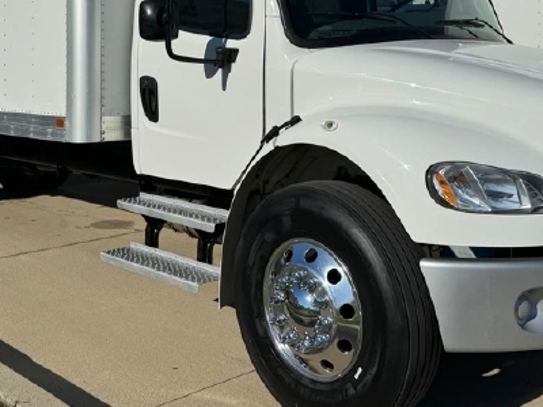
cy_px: 71
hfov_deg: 39.6
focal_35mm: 48
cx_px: 258
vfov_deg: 29.4
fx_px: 753
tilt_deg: -2.4
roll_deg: +0.2
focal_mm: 6.76
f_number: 1.78
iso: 80
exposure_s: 1/20000
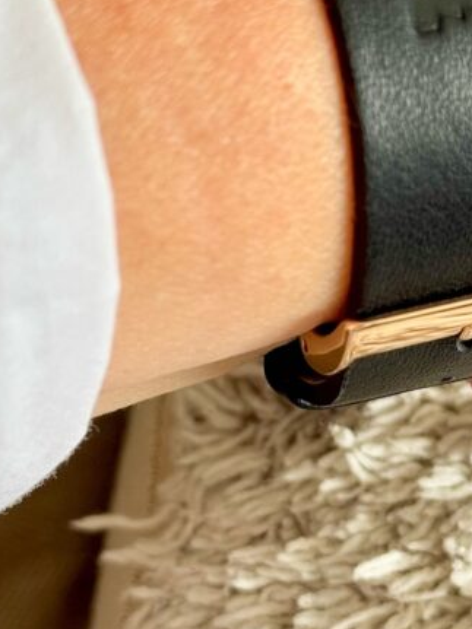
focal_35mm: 114
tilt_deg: -42.3
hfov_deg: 13.0
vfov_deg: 17.3
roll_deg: -6.8
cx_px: 289
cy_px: 247
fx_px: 2074
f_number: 1.78
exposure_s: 1/121
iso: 64
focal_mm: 6.76
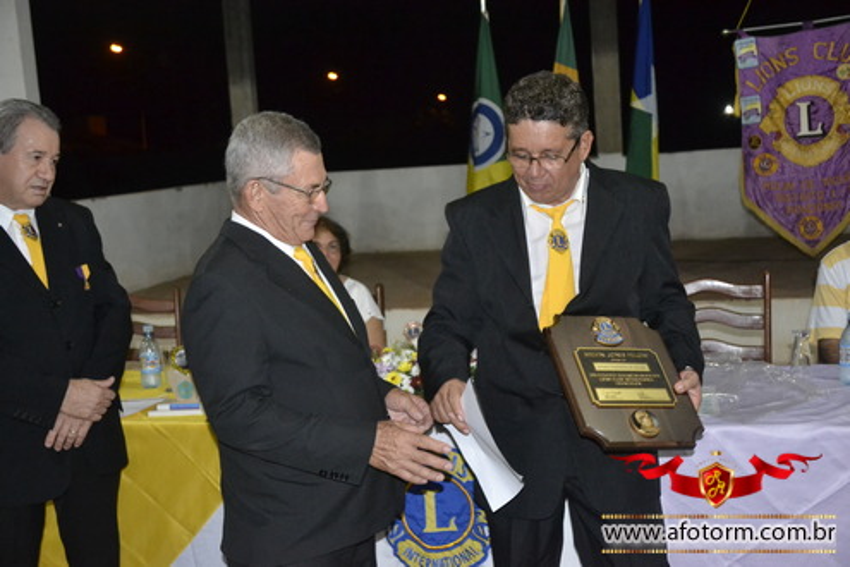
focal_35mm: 46
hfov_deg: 42.3
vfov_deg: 28.9
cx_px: 425
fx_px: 1098
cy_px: 284
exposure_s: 1/60
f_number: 4
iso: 3200
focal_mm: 31
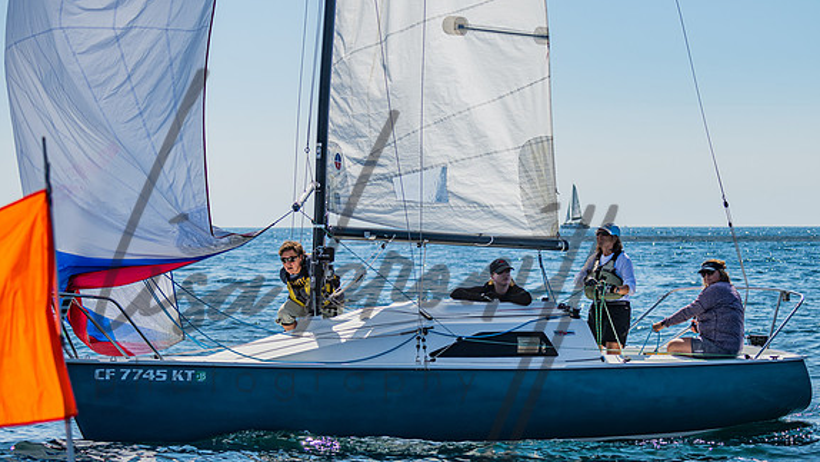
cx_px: 478
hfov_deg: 20.2
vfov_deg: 11.4
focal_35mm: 106
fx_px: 2305
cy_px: 232
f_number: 4.5
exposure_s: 1/1000
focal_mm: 80
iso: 100
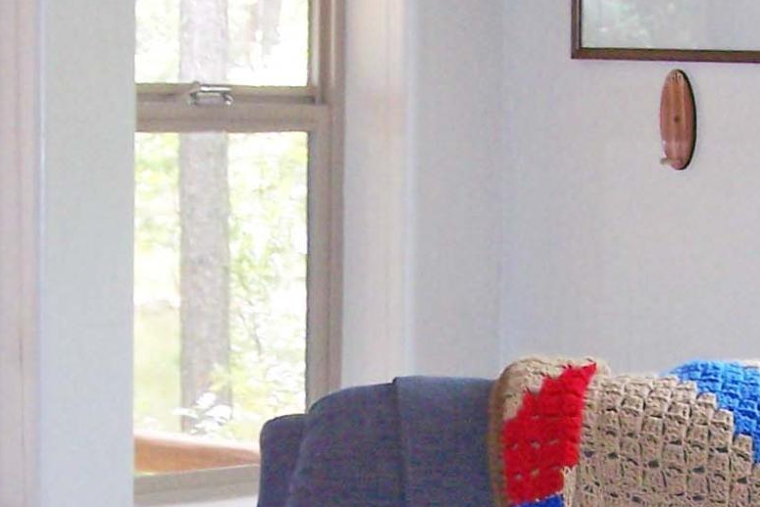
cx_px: 319
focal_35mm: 153
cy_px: 537
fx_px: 3230
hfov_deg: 13.4
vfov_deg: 8.9
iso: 80
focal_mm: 6.3
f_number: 2.8
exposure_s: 1/60
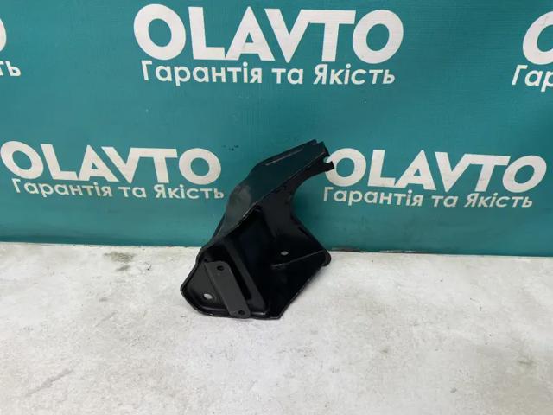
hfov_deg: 67.3
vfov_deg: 53.1
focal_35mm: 26
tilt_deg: -33.7
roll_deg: -1.1
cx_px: 276
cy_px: 208
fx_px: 415
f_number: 1.8
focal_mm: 4.25
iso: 100
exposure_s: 1/100
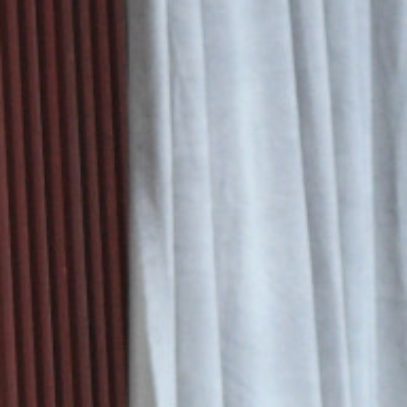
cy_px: 488
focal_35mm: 497
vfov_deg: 3.5
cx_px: -719
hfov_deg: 3.5
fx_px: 6611
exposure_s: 1/80
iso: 1800
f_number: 5.6
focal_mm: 52
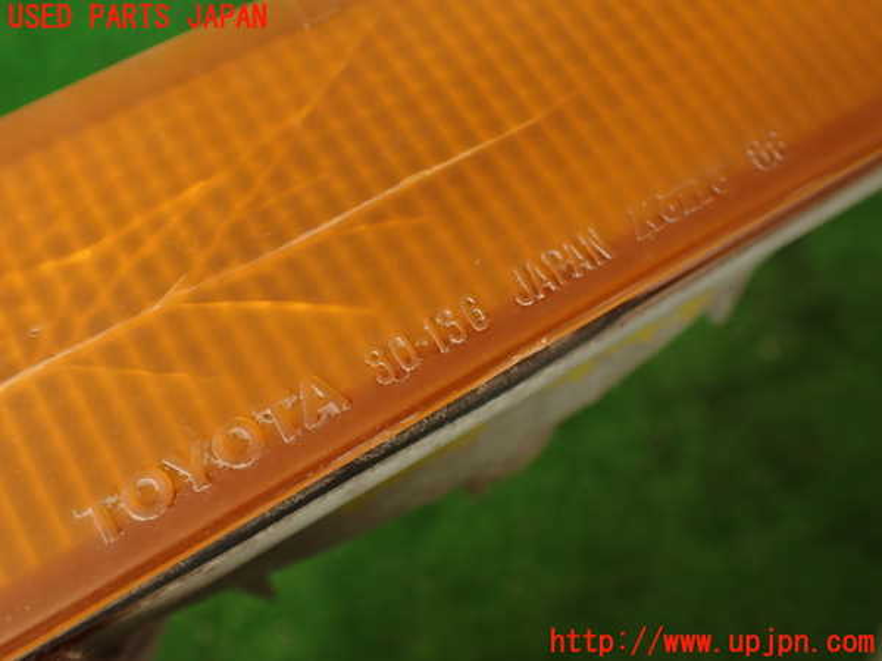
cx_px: 441
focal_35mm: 32
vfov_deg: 44.2
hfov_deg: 56.8
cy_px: 330
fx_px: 815
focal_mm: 5.79
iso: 100
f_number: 2.4
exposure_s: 1/60
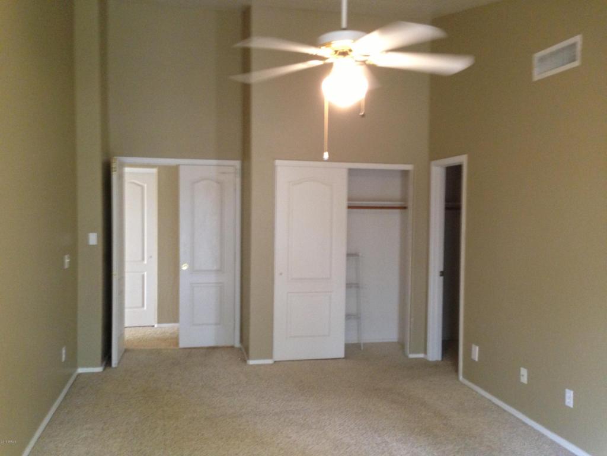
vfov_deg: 42.9
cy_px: 228
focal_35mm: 33
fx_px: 579
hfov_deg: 55.4
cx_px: 304
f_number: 2.4
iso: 250
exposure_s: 1/20
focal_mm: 4.13
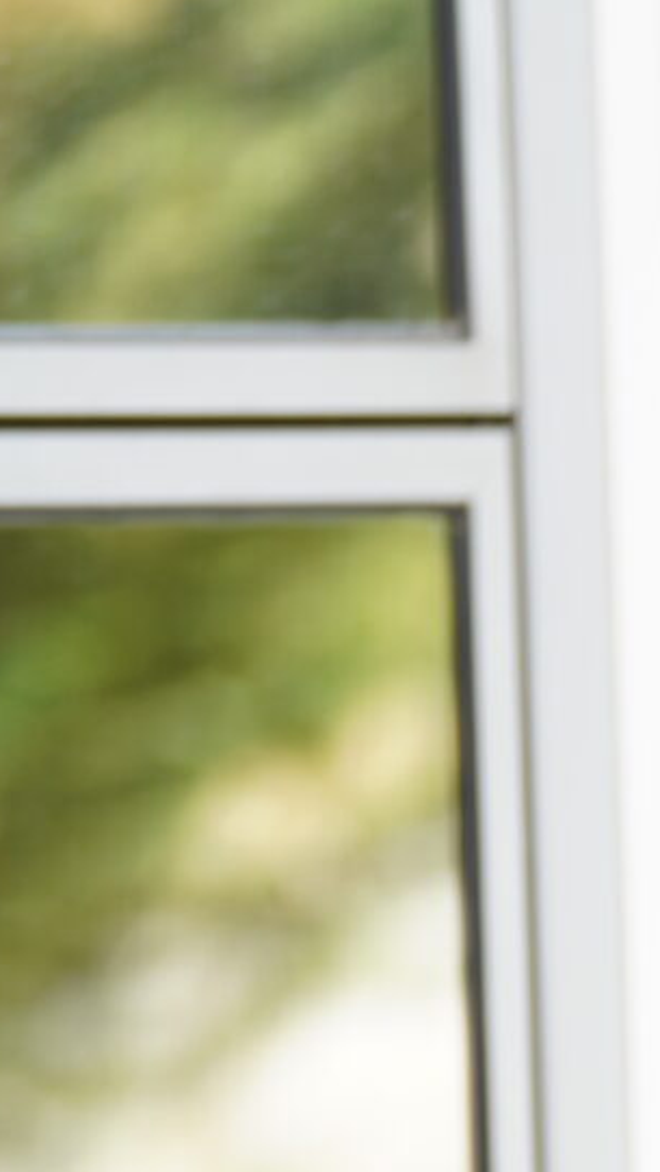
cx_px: 1650
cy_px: 1691
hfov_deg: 1.7
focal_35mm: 708
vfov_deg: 3.0
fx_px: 22021
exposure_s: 1/250
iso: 200
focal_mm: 143
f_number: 2.8
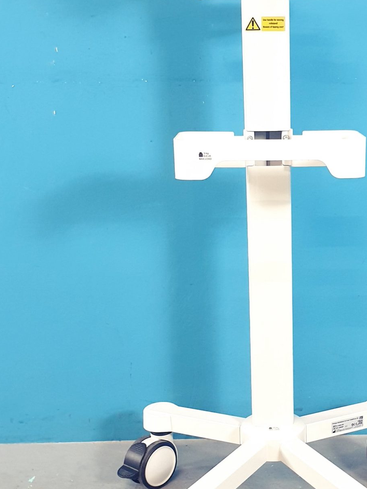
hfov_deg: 26.2
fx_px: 777
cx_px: 283
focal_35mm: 55
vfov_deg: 34.9
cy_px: 276
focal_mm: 4.3
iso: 320
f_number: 2.4
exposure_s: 1/25
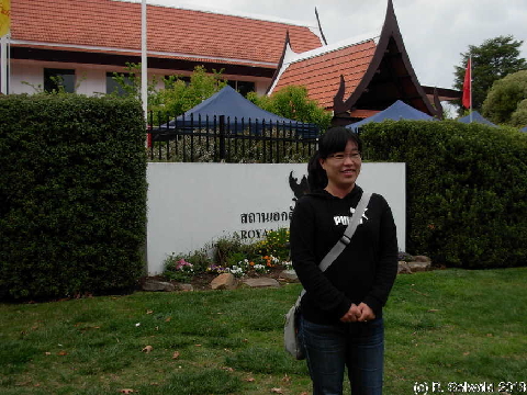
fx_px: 579
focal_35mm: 38
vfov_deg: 37.7
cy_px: 198
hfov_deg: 49.0
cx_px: 264
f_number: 2.9
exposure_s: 1/836
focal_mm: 6.3
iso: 79
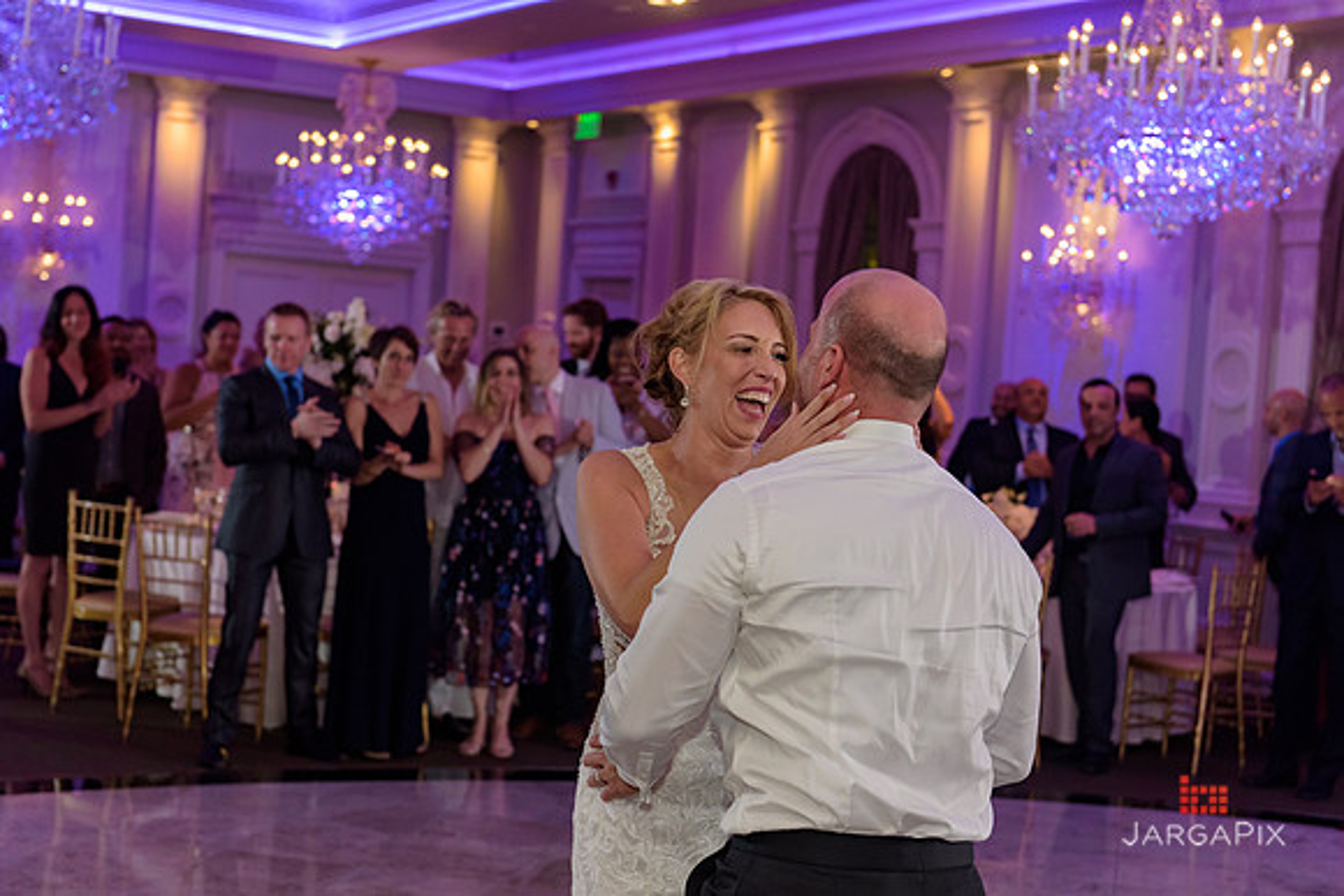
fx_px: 2166
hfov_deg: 34.5
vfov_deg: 23.4
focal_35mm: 58
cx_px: 672
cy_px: 448
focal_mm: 58
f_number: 3.2
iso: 1600
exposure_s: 1/125
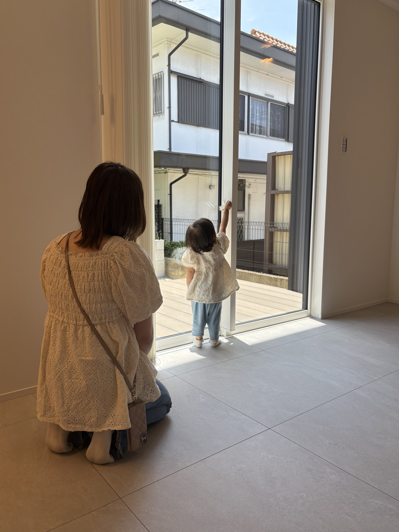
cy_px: 267
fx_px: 415
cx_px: 196
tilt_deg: -7.8
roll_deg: -0.6
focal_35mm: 27
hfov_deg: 51.4
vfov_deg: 65.3
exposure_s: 1/448
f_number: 1.6
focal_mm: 5.96
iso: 50
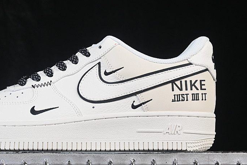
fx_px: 810
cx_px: 82
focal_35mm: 118
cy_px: 71
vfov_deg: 11.6
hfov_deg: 17.3
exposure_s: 1/80
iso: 160
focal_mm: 50
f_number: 8
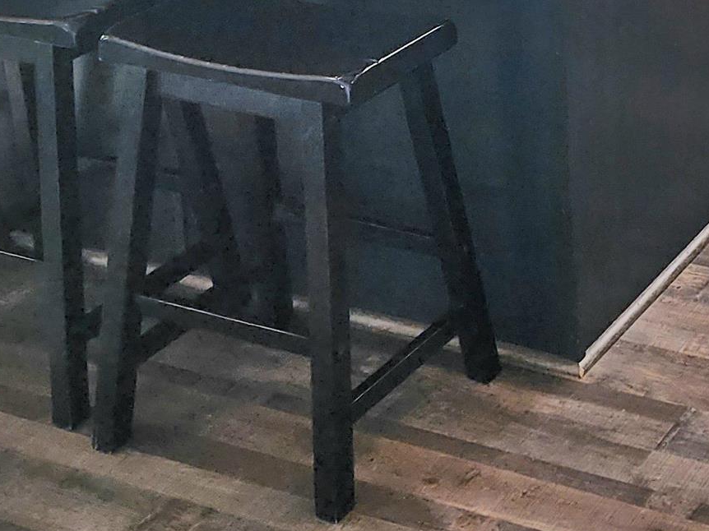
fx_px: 1679
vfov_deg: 16.3
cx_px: 872
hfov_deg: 21.9
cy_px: -290
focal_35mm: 82
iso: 64
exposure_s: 1/182
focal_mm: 6.4
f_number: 1.8
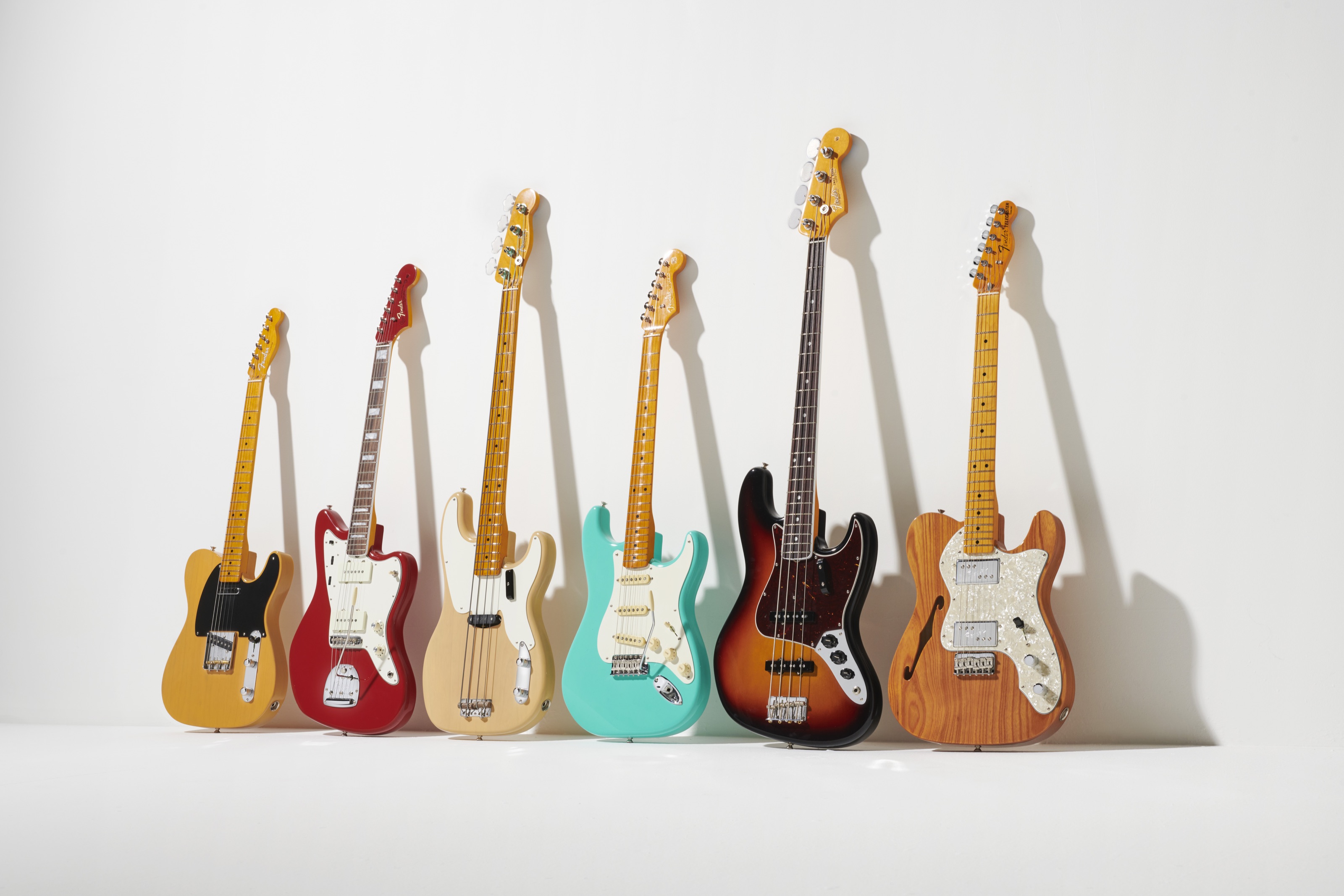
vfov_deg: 27.0
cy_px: 448
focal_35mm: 50
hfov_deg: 39.6
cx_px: 672
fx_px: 1866
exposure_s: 1/160
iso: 160
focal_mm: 50
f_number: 16
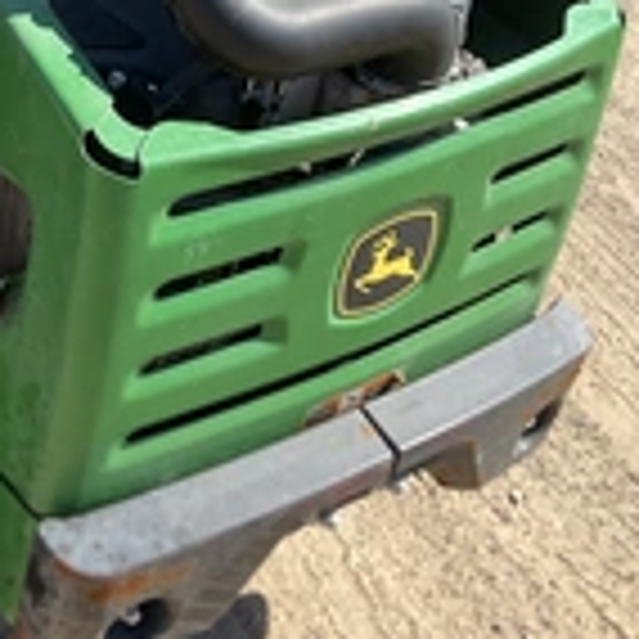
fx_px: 1504
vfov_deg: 23.5
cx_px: 54
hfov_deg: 23.3
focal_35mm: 72
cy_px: 94
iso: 25
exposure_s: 1/883
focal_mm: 3
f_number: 1.8
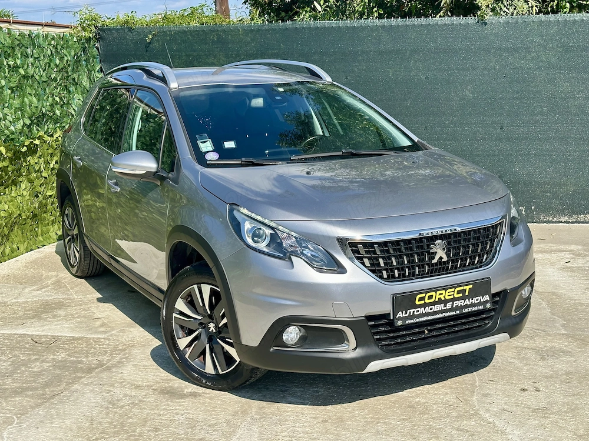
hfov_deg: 39.7
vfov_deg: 30.3
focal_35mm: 48
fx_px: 817
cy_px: 220
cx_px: 294
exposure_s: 1/3257
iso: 64
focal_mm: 6.86
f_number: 1.78
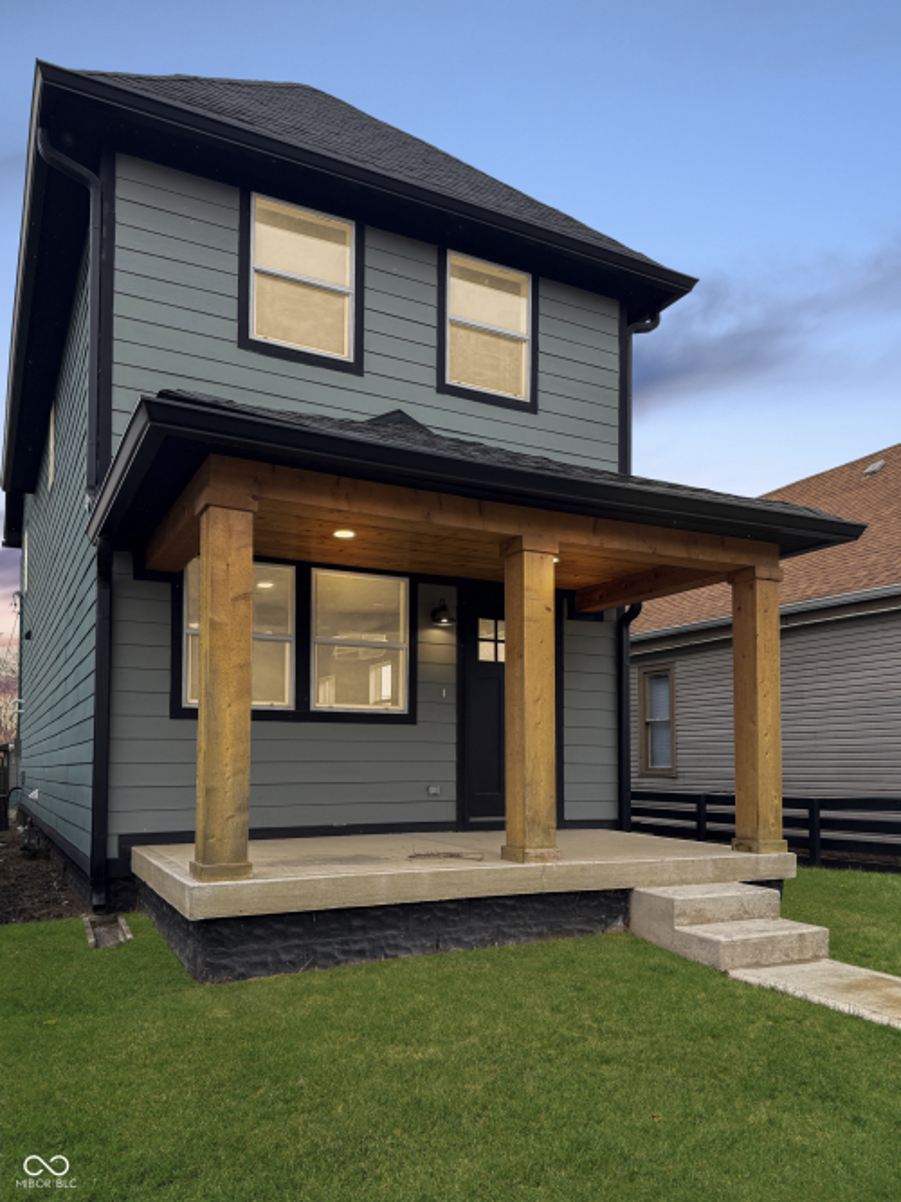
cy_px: 601
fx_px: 833
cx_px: 450
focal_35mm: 24
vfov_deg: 71.6
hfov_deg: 56.8
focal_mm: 6.76
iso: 80
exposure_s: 1/527
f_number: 1.78
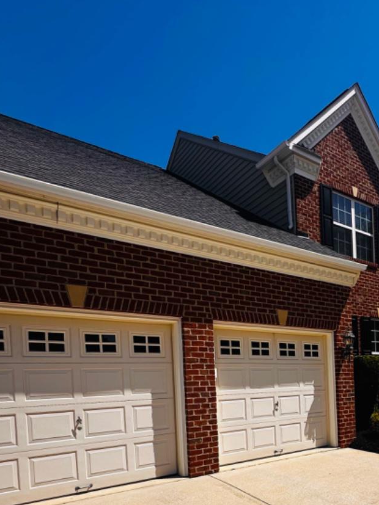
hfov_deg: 50.6
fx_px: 380
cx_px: 290
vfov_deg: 62.7
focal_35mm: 26
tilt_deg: +0.5
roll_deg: +1.6
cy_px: 390
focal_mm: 2.22
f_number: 2.2
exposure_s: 1/2747
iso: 50
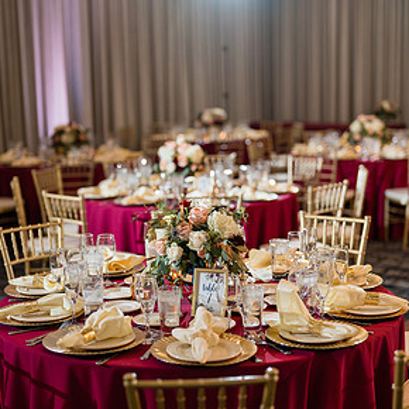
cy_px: 204
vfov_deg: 26.1
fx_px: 882
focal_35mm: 66
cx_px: 207
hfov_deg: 26.1
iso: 640
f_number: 1.4
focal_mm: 50
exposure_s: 1/250
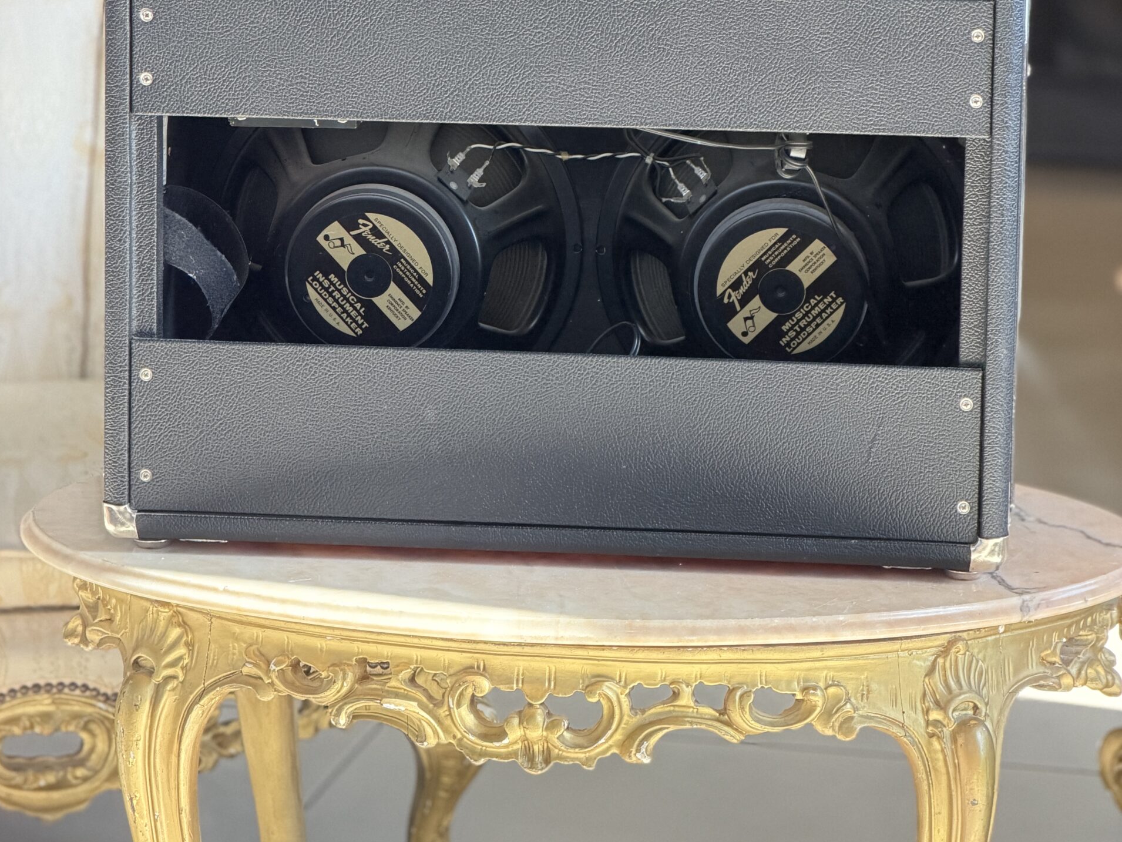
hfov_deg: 14.7
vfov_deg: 11.0
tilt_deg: -9.9
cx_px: 559
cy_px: 140
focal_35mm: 134
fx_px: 4344
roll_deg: -1.0
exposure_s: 1/107
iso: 400
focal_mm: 16.89
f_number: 2.8
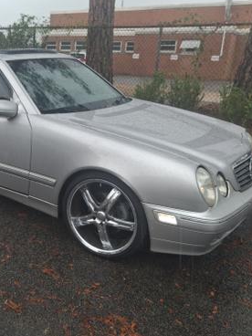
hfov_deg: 36.9
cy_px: 164
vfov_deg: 50.1
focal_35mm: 37
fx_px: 359
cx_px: 40
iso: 32
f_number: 1.8
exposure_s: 1/100
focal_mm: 4
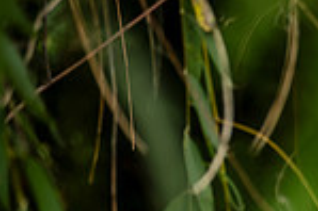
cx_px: 598
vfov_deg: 2.9
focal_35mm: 476
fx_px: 4200
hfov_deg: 4.3
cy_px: 376
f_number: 2.8
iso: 800
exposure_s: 1/500
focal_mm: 122
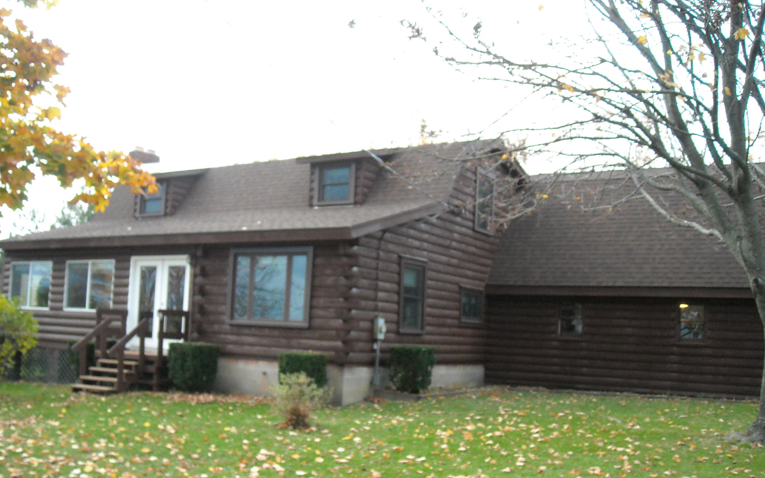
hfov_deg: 51.5
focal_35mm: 38
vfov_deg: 33.5
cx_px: 377
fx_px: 792
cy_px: 282
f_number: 2.8
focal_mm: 5.7
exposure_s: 1/45
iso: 400
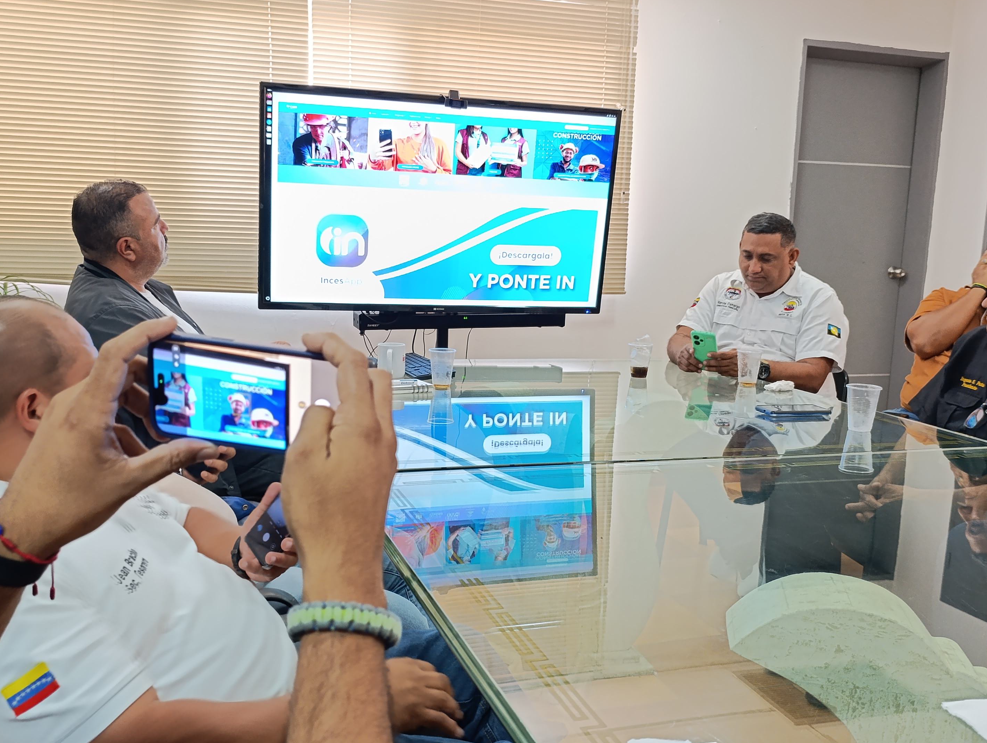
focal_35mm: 33
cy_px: 406
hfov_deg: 55.2
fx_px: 942
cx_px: 450
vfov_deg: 43.0
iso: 1000
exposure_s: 1/50
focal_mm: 6.14
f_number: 1.6
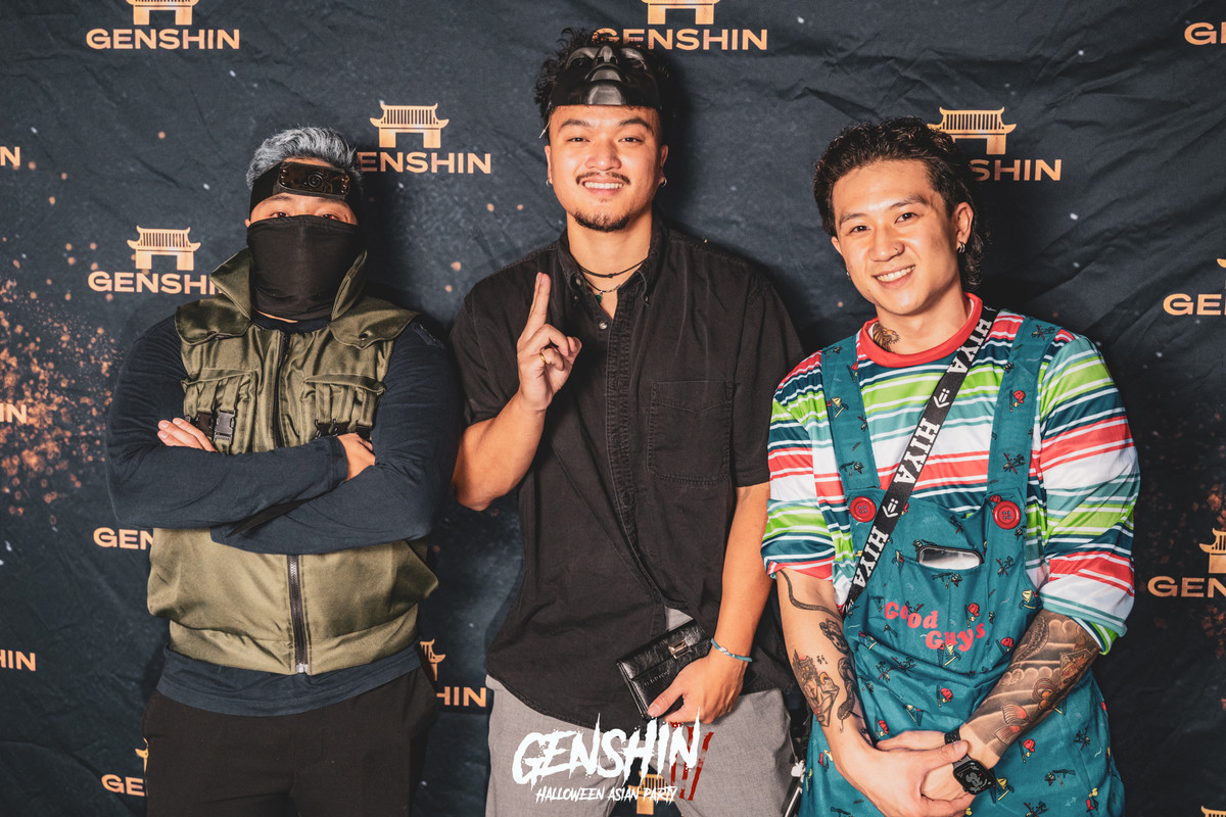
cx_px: 599
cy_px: 350
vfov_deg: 33.0
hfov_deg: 48.0
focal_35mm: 40
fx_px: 1377
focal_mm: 35.4
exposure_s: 1/60
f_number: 4
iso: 1250
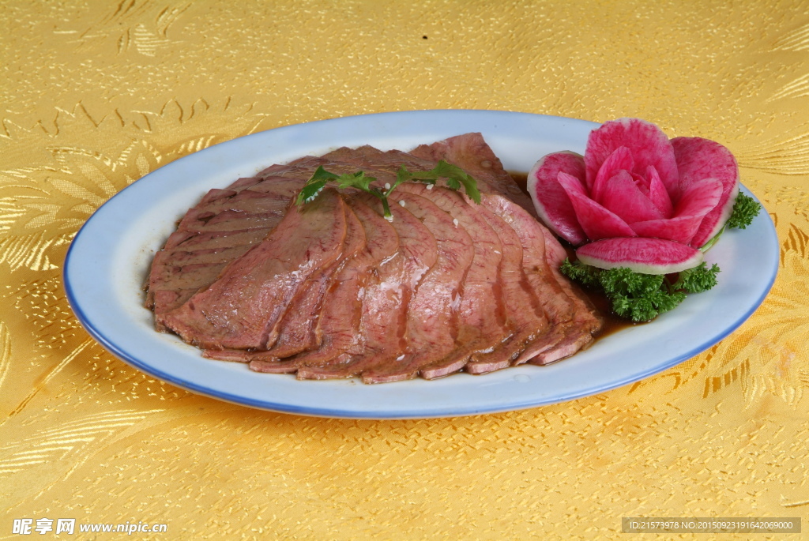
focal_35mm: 113
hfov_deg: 18.1
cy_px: 270
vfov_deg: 12.2
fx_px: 2542
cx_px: 404
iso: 100
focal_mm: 75
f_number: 16
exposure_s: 1/125
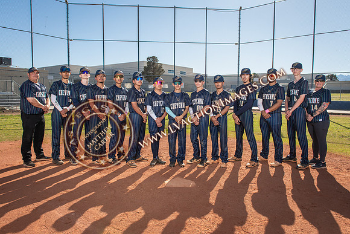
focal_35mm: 26
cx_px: 173
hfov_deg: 69.6
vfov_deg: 49.8
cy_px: 113
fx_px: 252
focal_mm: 24
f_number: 8
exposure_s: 1/250
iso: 200
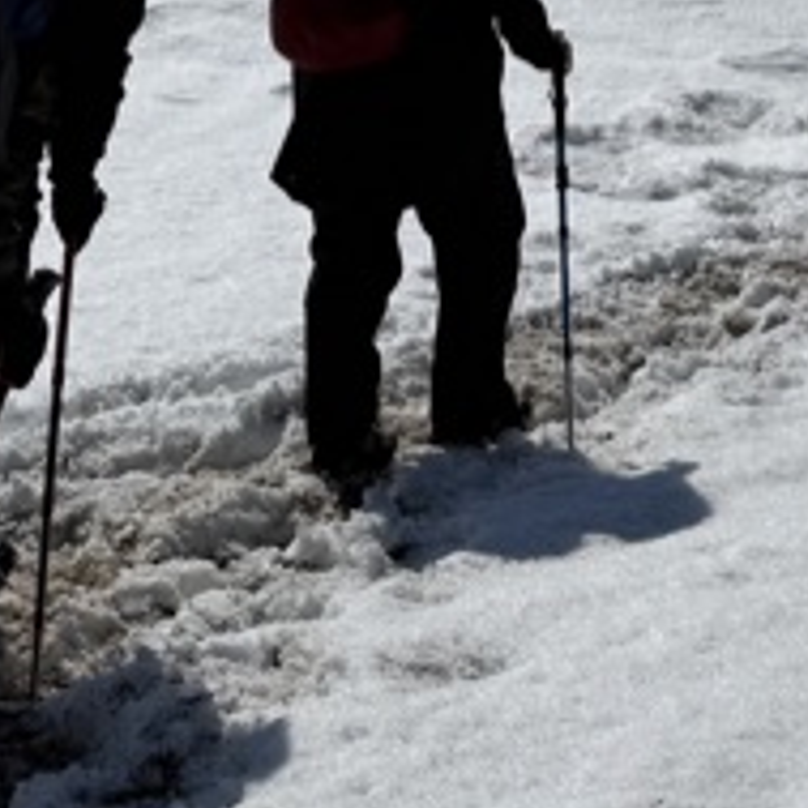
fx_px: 2377
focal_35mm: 90
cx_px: 799
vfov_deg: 17.5
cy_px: -368
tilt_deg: +11.5
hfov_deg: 18.8
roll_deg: -2.3
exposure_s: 1/17544
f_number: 1.78
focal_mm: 6.76
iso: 64
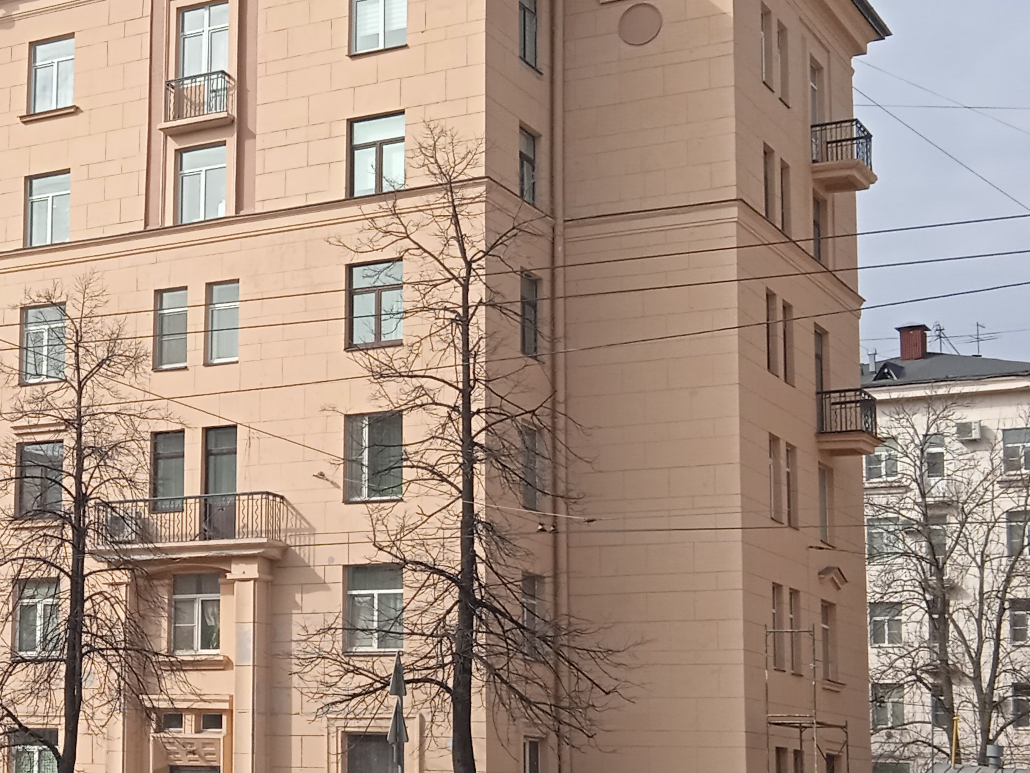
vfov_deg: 20.9
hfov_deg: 26.3
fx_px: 2083
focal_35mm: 70
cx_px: -11
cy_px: 525
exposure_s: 1/970
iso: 100
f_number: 2.2
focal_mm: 3.43
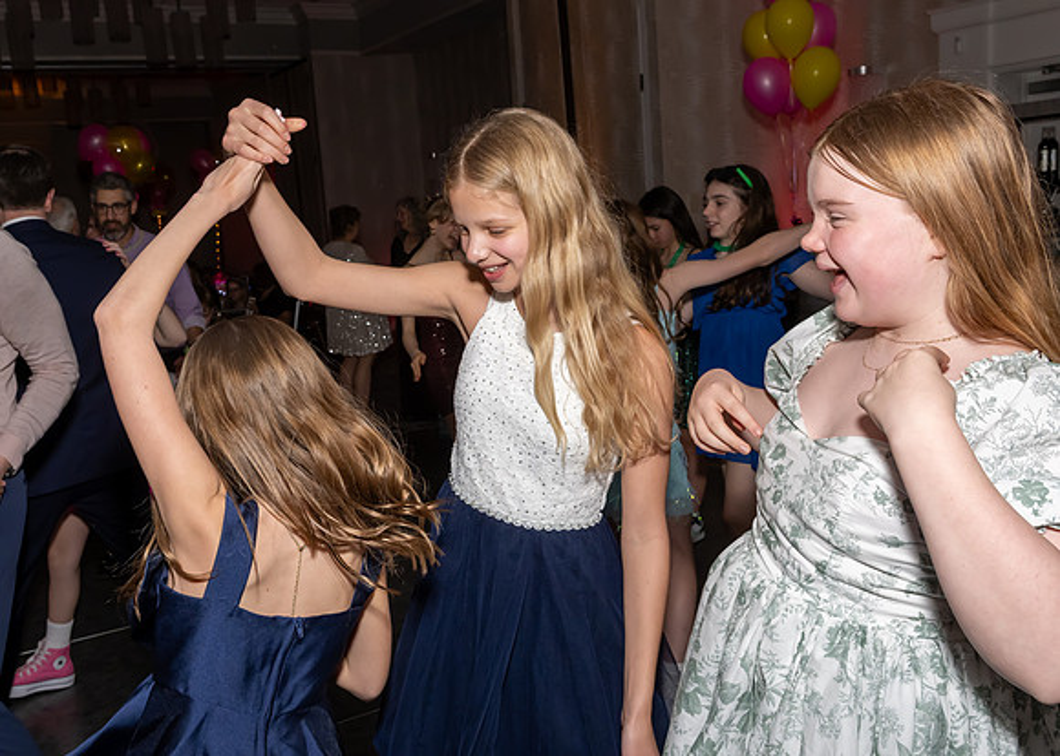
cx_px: 468
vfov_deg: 41.9
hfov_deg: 56.3
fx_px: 987
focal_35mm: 33
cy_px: 362
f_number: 7.1
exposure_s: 1/250
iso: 800
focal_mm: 20
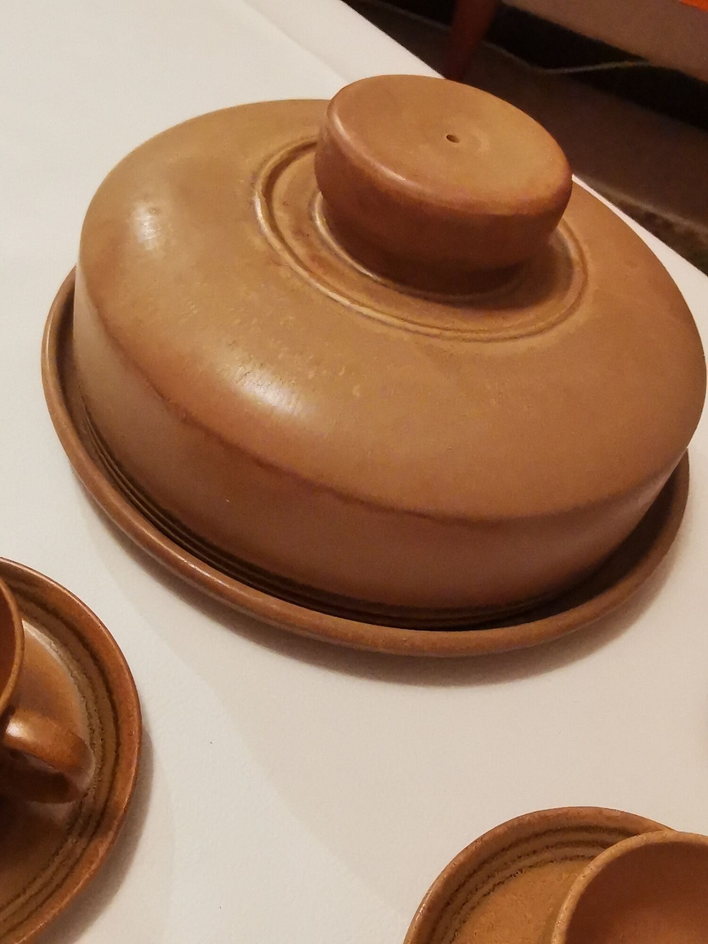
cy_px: 472
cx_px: 354
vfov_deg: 52.6
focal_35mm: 35
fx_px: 954
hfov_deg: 40.7
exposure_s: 1/20
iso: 640
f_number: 2.2
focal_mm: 2.35
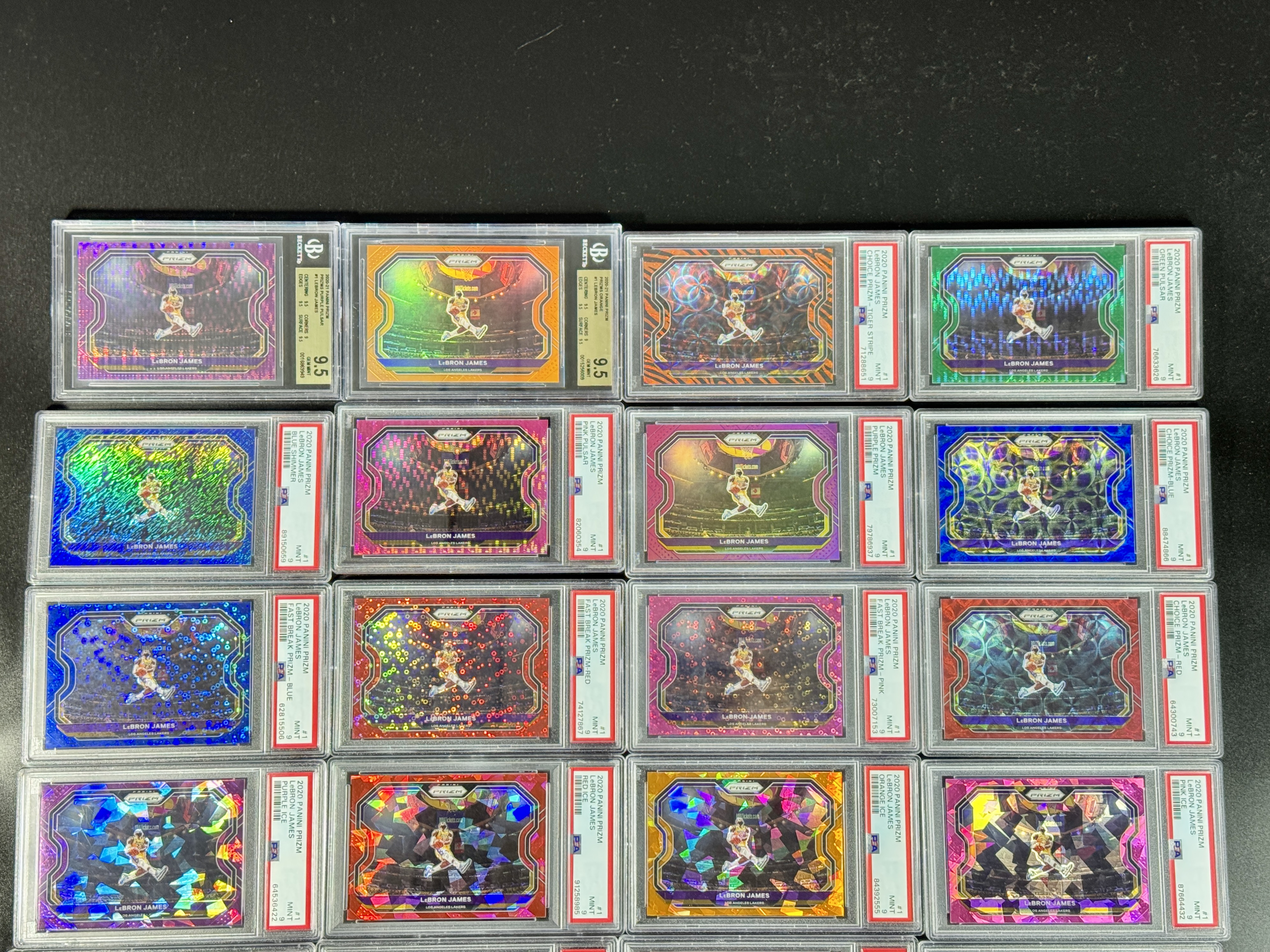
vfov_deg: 30.3
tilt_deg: -81.6
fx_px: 1761
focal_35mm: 48
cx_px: 635
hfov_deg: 39.7
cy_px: 476
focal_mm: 6.76
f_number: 1.78
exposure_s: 1/60
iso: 125
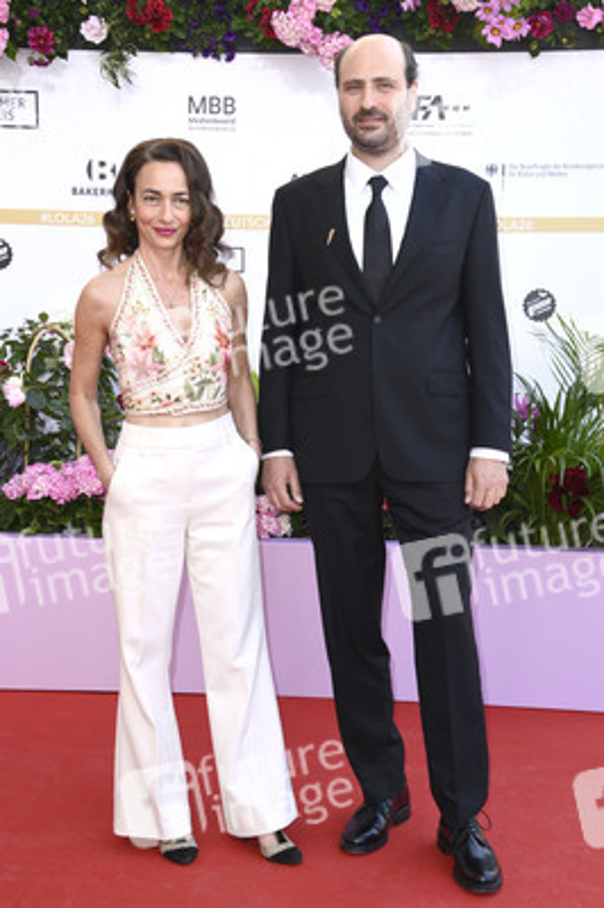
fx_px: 1412
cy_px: 454
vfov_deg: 35.7
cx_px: 302
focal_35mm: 56
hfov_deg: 24.2
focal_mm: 56
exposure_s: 1/250
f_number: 6.3
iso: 500
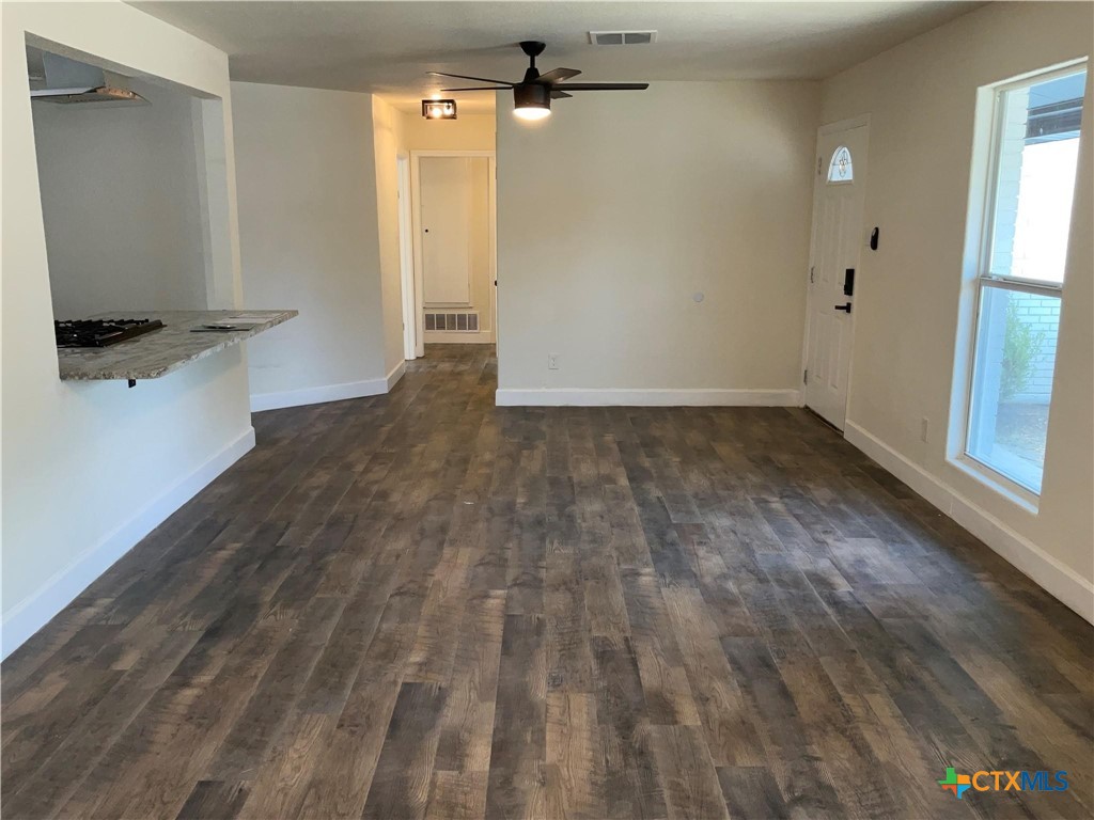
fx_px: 917
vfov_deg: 48.2
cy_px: 410
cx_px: 547
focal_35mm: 29
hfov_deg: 61.7
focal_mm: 3
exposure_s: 1/60
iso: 20
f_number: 1.8
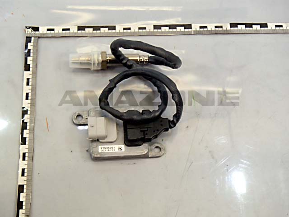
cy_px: 108
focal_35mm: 68
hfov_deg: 28.6
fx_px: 568
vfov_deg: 21.6
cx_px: 144
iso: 400
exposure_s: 1/20
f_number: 5.5
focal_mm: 12.26
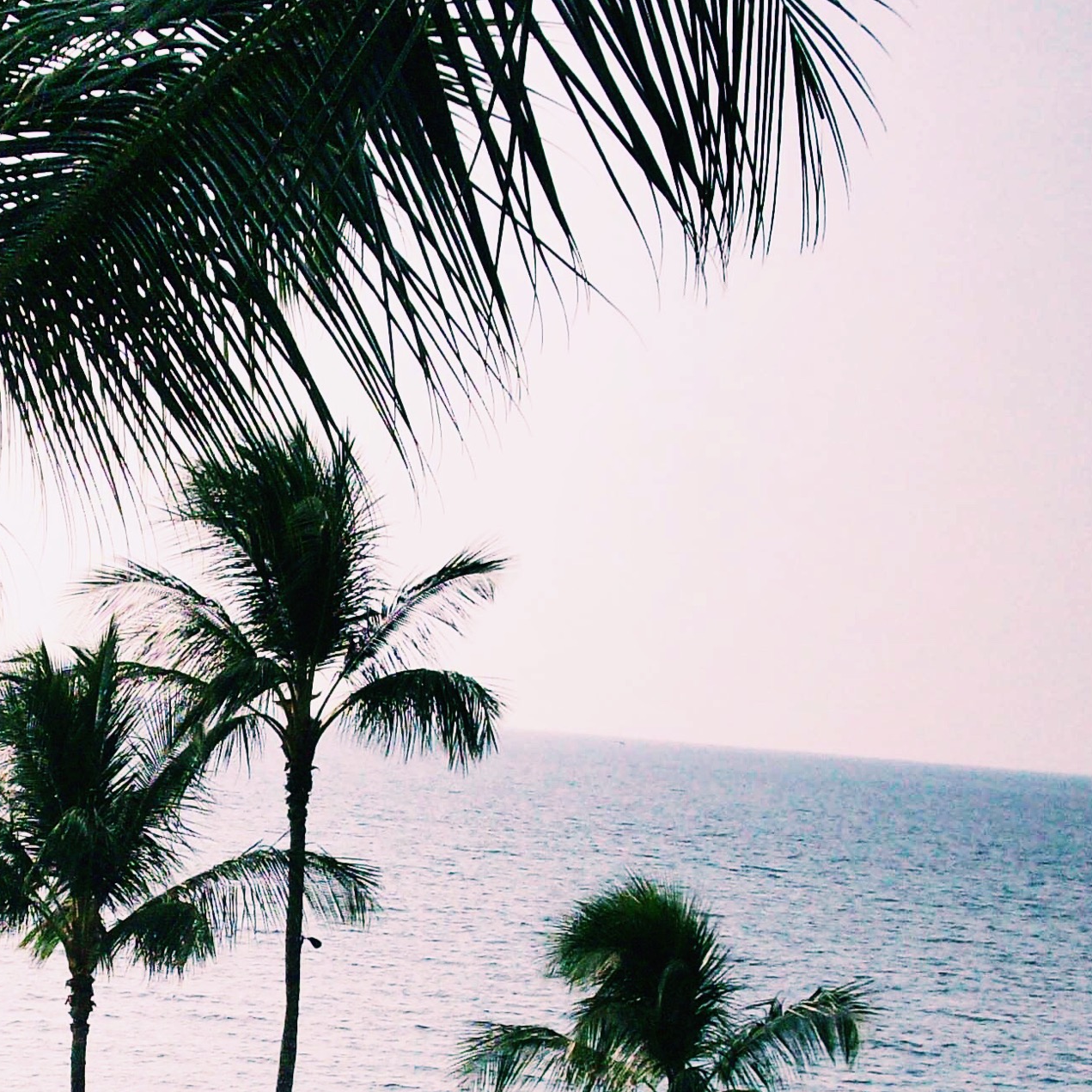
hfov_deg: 17.7
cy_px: 924
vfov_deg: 17.9
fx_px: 3426
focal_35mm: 96
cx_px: -15
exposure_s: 1/1299
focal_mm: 7.6
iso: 200
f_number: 6.3
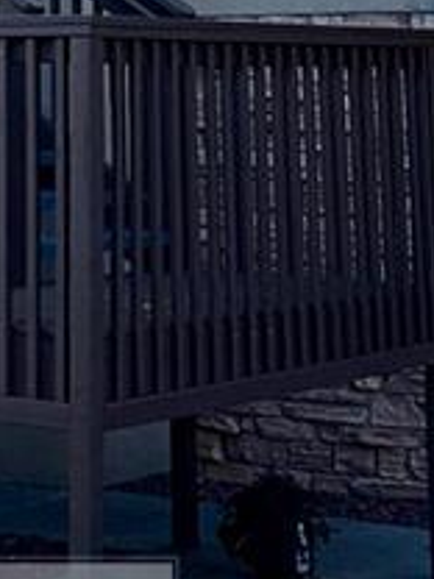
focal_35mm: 135
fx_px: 2257
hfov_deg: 10.8
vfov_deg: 13.5
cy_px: -365
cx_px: -83
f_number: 1.6
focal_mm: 5.96
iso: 50
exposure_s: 1/1751
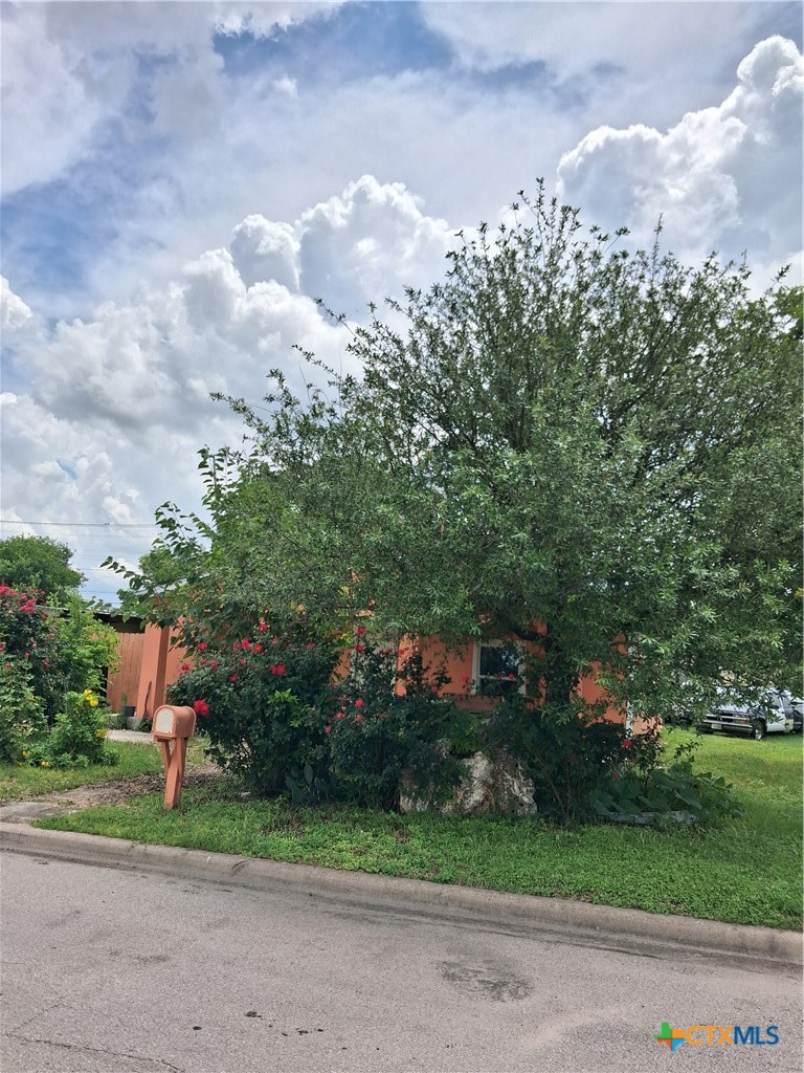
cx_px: 402
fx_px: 836
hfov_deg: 51.4
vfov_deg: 65.3
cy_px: 536
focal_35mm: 27
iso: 25
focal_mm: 4
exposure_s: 1/1133
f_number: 1.8
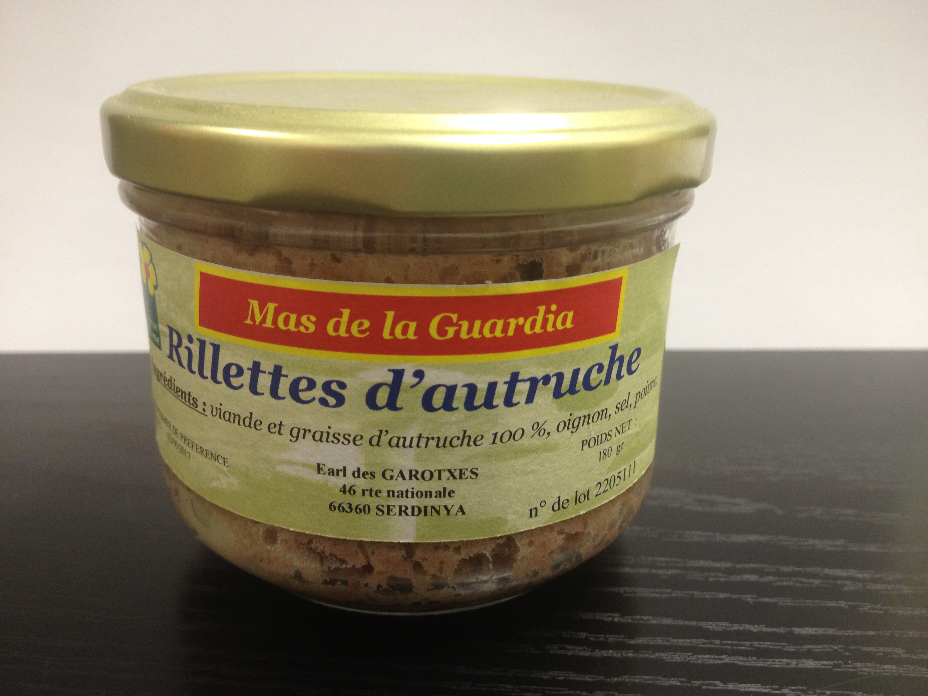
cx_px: 464
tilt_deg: -21.0
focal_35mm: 35
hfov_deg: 52.6
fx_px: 938
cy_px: 348
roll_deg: -1.0
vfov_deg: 40.7
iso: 100
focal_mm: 4.28
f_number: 2.4
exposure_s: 1/20
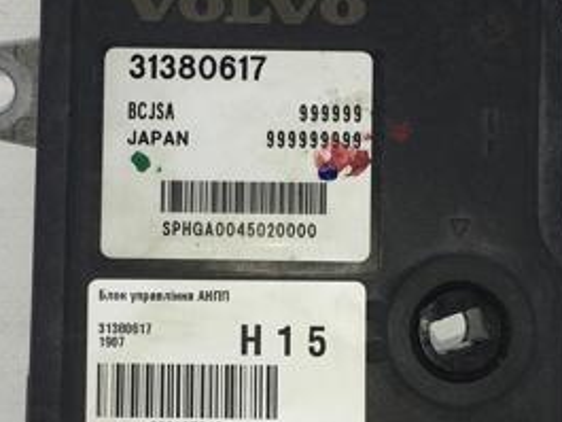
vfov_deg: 21.0
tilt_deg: -19.0
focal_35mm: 70
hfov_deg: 27.8
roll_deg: -1.0
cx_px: 284
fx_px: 1137
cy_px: 252
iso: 25
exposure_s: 1/388
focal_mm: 4.15
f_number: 2.2
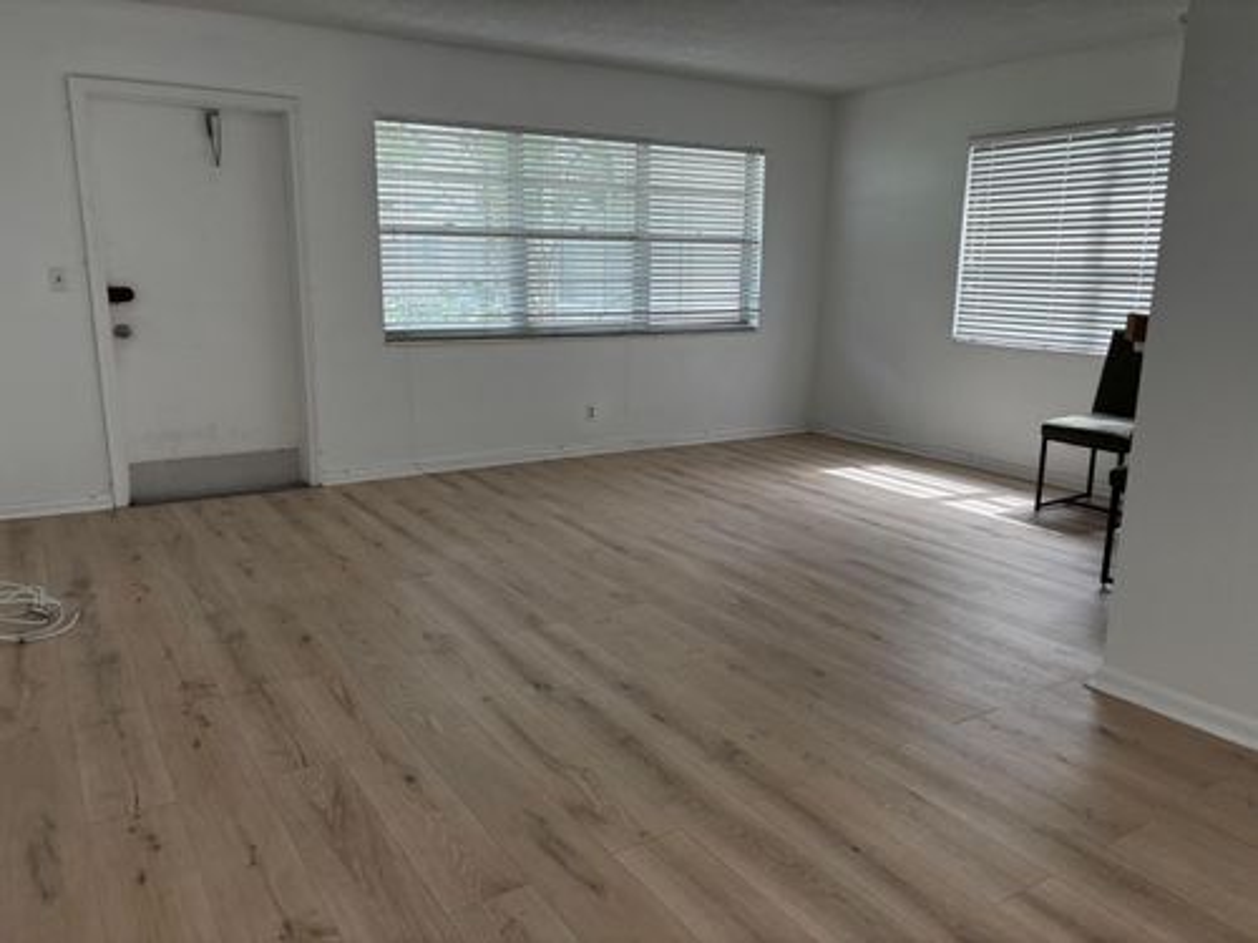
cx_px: 629
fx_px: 945
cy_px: 472
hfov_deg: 67.3
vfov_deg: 53.1
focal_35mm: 26
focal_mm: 5.96
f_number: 1.6
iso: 64
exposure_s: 1/120
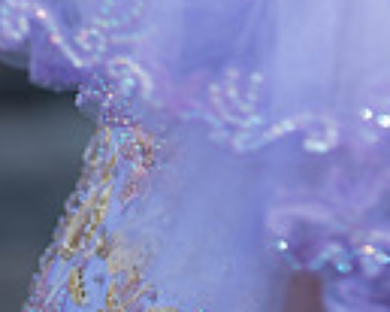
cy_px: -333
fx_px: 3206
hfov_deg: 6.9
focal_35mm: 278
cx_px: 450
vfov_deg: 5.4
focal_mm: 85
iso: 125
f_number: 1.8
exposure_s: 1/1250
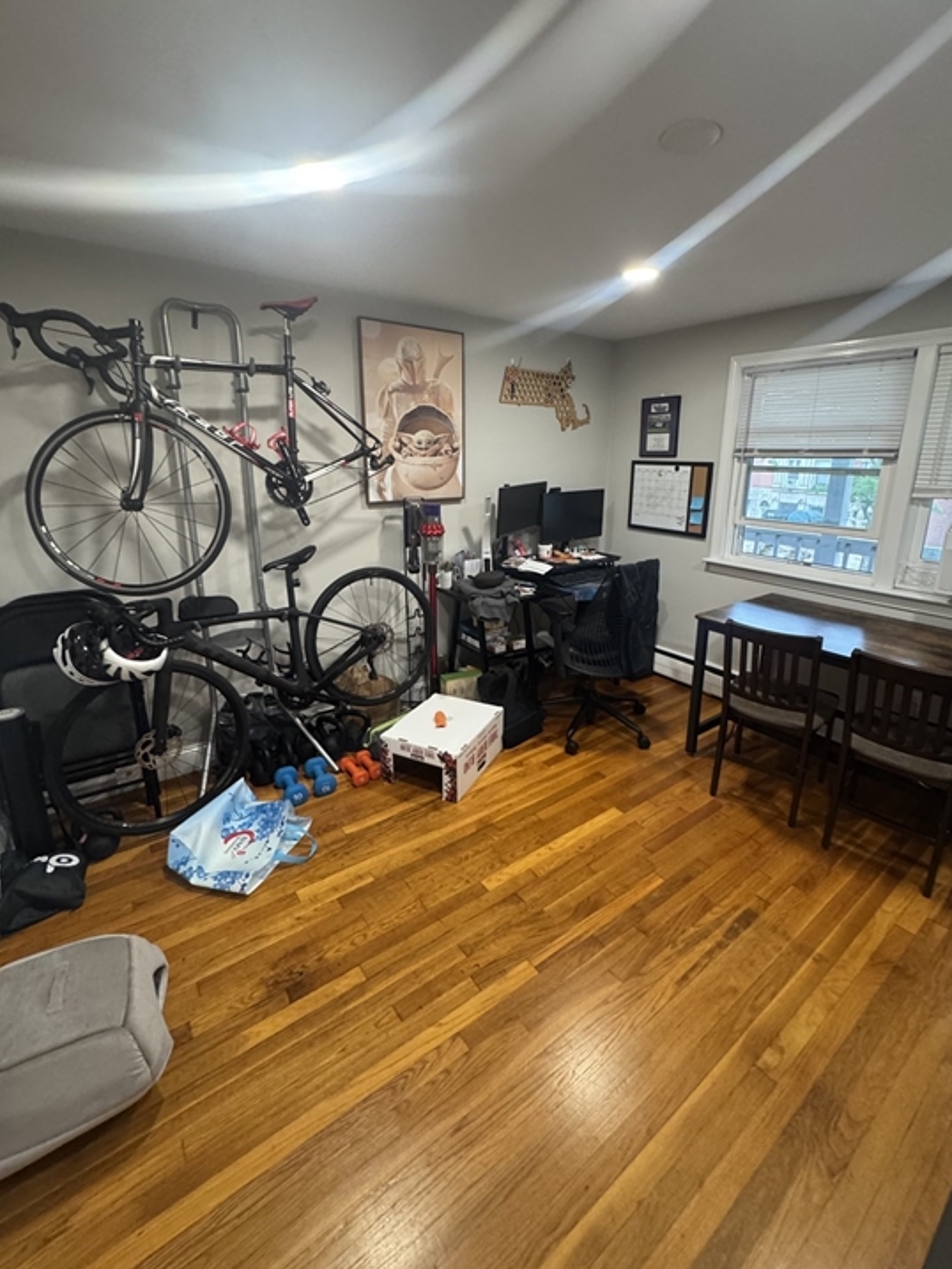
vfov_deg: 98.0
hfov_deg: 81.7
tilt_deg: -14.1
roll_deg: -0.8
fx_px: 550
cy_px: 596
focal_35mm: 15
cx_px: 495
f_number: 2.2
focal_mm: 2.22
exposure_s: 1/60
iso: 400
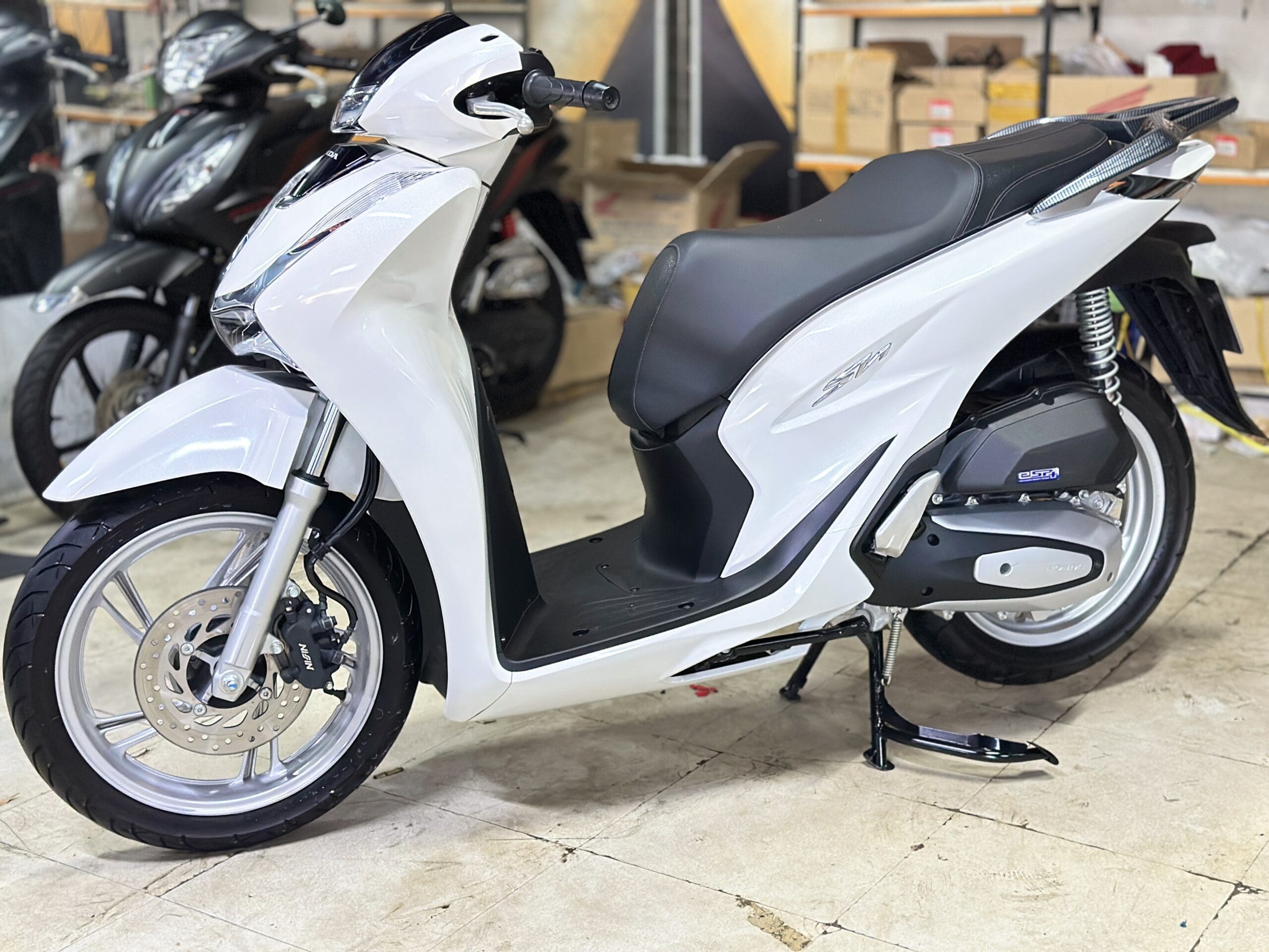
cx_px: 634
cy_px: 476
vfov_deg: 30.3
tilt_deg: -14.8
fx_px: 1760
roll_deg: +0.9
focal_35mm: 48
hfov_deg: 39.7
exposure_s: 1/33
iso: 640
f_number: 1.78
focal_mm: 6.86
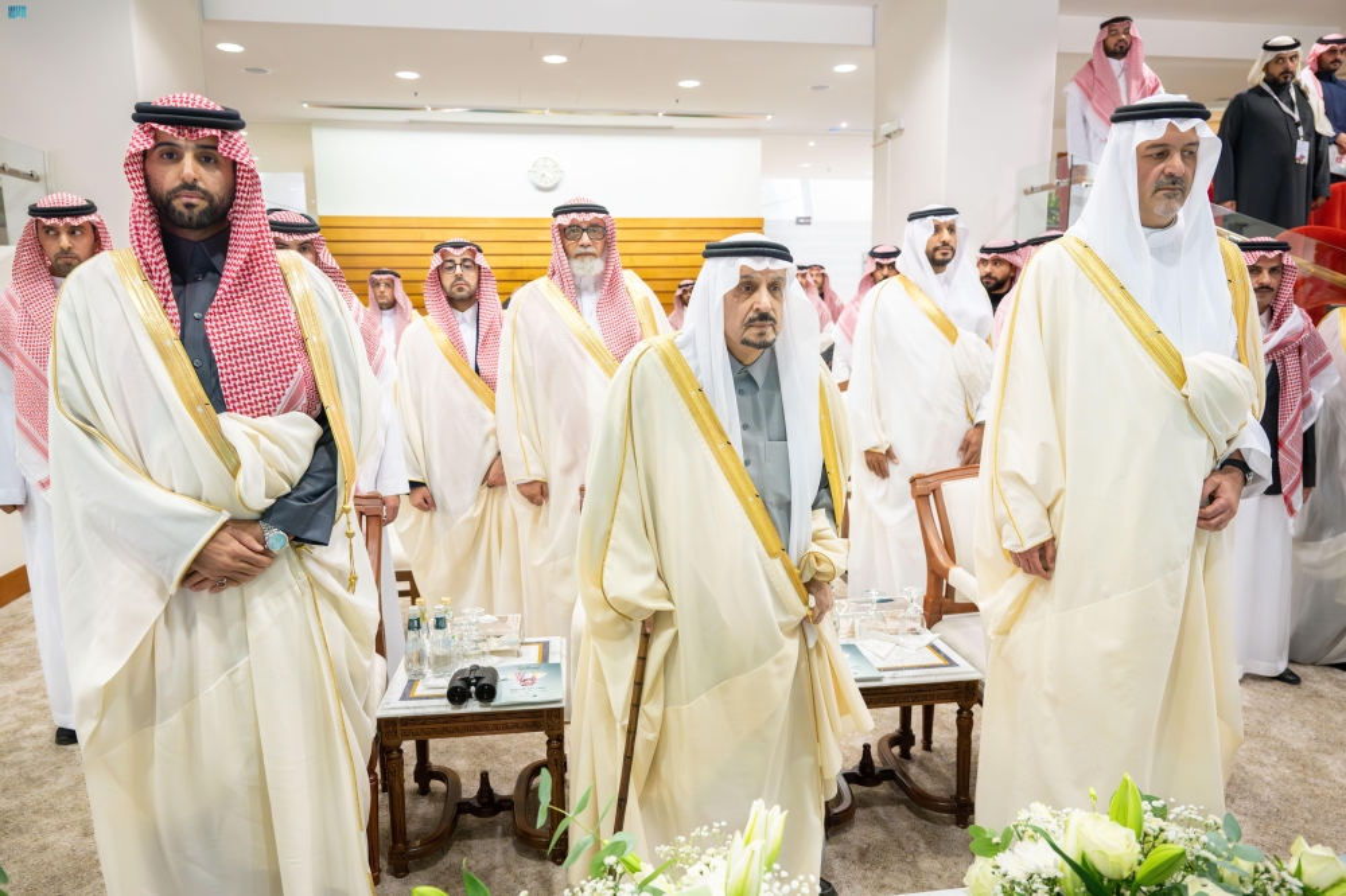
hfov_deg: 73.8
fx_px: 897
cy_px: 448
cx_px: 673
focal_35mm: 24
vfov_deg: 53.1
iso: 5000
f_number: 3.5
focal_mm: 24
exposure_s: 1/200
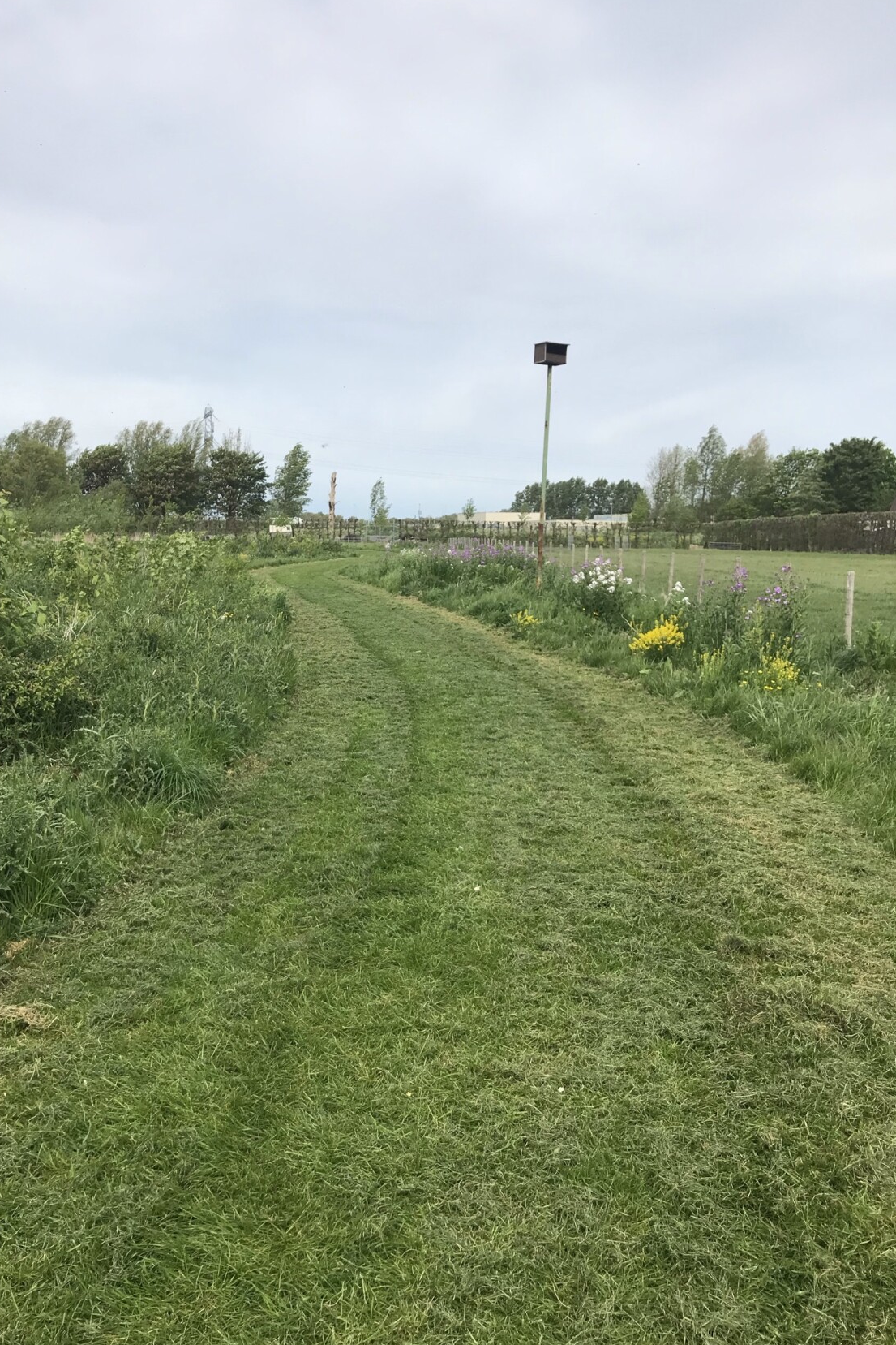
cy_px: 663
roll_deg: -1.2
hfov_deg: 43.5
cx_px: 380
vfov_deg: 61.9
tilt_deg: -6.1
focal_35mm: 30
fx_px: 1120
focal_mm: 3.99
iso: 20
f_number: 1.8
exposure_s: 1/2994
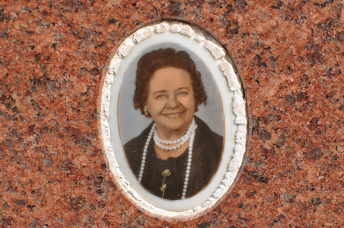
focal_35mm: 52
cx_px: 172
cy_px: 114
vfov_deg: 25.7
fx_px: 501
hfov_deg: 37.9
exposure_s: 1/400
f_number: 10
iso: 200
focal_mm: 35
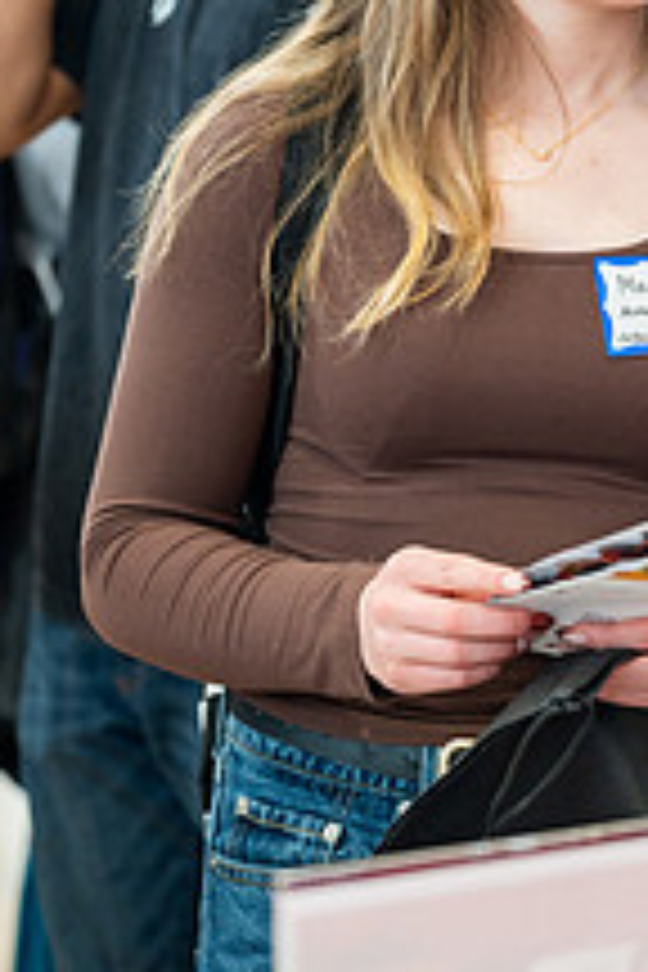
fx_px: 3942
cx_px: 468
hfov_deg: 9.4
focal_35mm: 146
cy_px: 436
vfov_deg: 14.1
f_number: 2.8
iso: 400
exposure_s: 1/125
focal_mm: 70
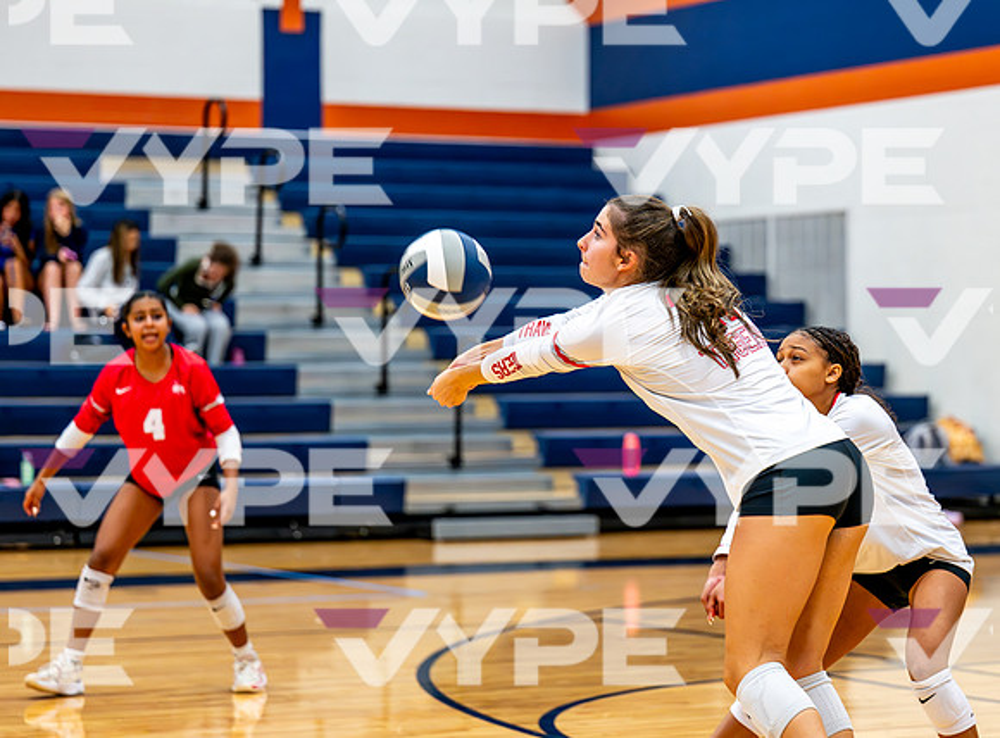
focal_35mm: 108
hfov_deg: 18.2
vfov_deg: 13.5
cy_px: 336
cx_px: 617
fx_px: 3115
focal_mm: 89
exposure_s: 1/800
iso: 3200
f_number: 2.8
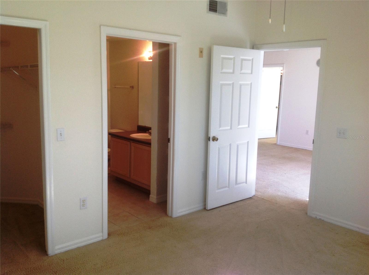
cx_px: 184
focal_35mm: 35
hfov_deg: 52.7
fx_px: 372
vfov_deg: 40.6
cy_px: 138
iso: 50
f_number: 2.4
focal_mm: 4.28
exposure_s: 1/60
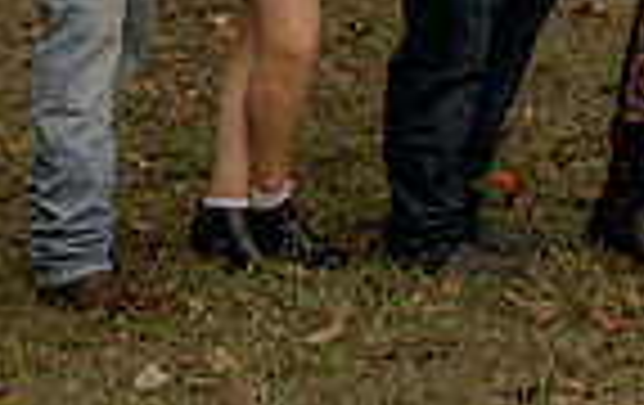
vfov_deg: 4.5
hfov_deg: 7.2
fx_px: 5082
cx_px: 833
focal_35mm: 289
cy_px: -263
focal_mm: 70
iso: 250
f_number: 2.8
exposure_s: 1/125
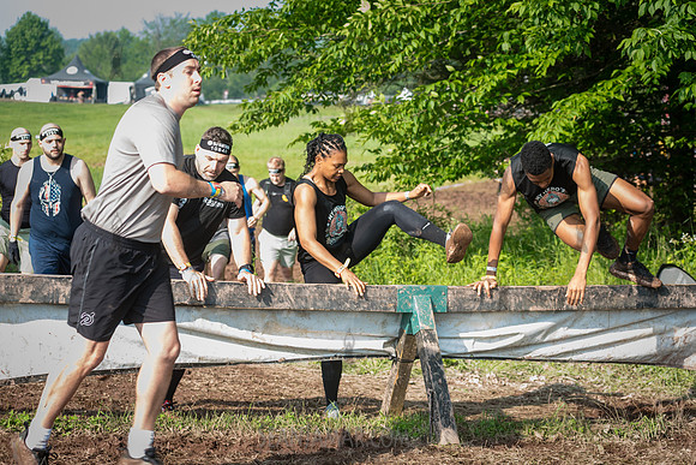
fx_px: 1560
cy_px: 232
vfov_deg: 16.9
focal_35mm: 81
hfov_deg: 25.2
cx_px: 348
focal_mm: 80
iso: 250
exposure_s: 1/200
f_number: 4.5
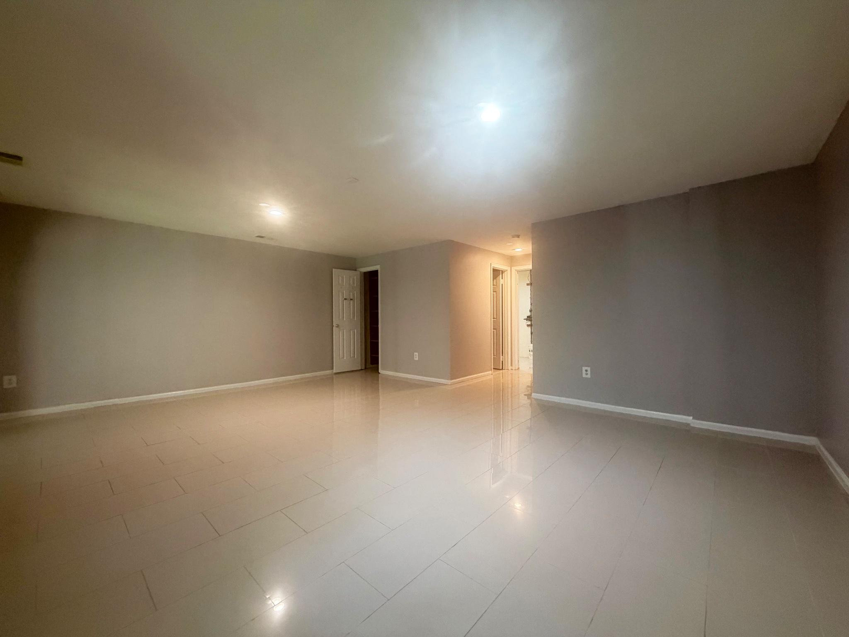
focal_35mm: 14
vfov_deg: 85.7
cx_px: 424
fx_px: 343
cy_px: 318
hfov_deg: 102.1
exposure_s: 1/60
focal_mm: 2.22
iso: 320
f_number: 2.2
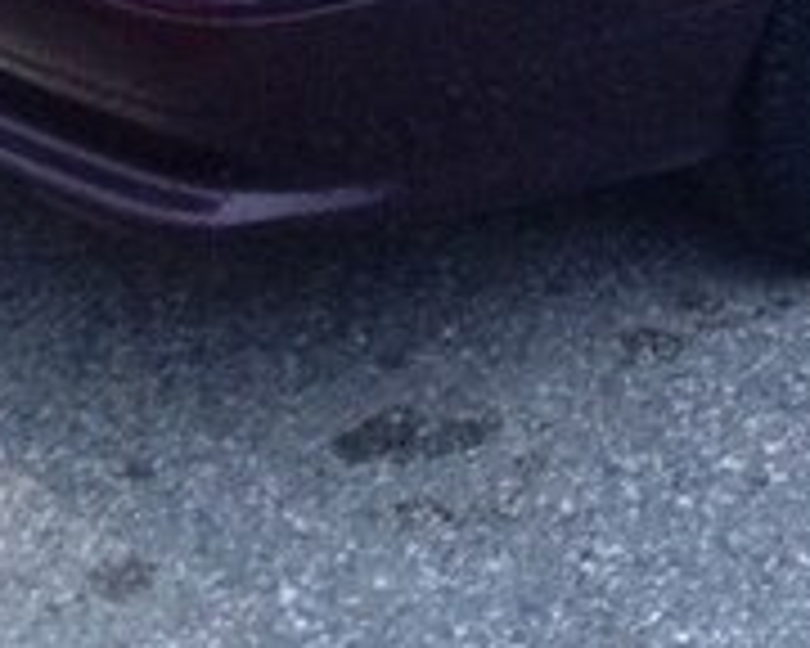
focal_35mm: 125
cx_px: 778
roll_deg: -8.3
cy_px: -353
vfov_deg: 11.8
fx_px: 2997
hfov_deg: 15.2
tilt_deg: -17.1
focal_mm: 4.28
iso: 400
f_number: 2.4
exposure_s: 1/20
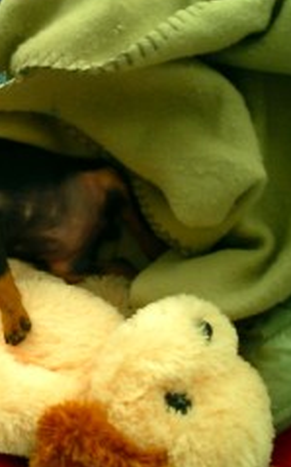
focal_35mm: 69
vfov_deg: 29.8
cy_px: 256
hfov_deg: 17.7
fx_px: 877
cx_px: -80
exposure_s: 1/100
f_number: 3.2
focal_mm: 7.5
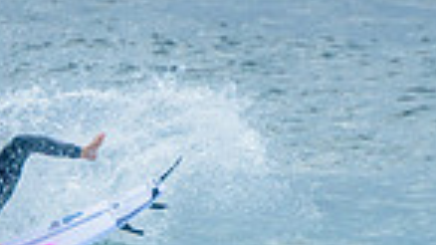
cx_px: -58
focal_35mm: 2046
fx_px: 23645
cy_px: 304
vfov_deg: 0.6
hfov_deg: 1.1
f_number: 7.1
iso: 500
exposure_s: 1/1600
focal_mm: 400
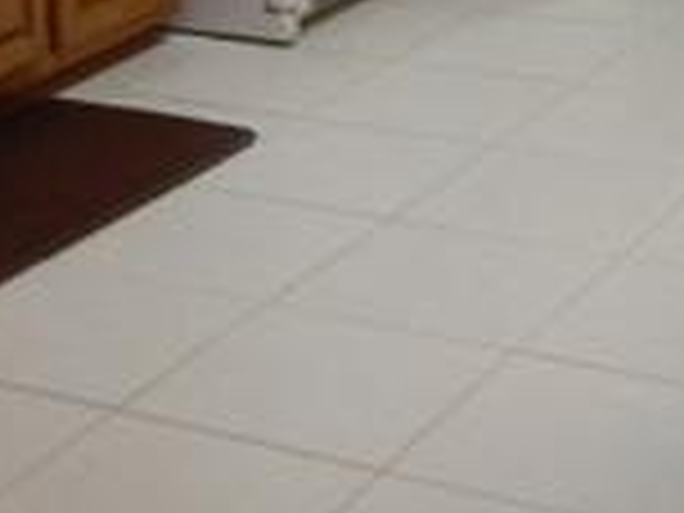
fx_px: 2292
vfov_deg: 12.0
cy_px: -328
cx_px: 266
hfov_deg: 17.0
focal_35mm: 116
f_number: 3
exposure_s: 1/80
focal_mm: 4
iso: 400
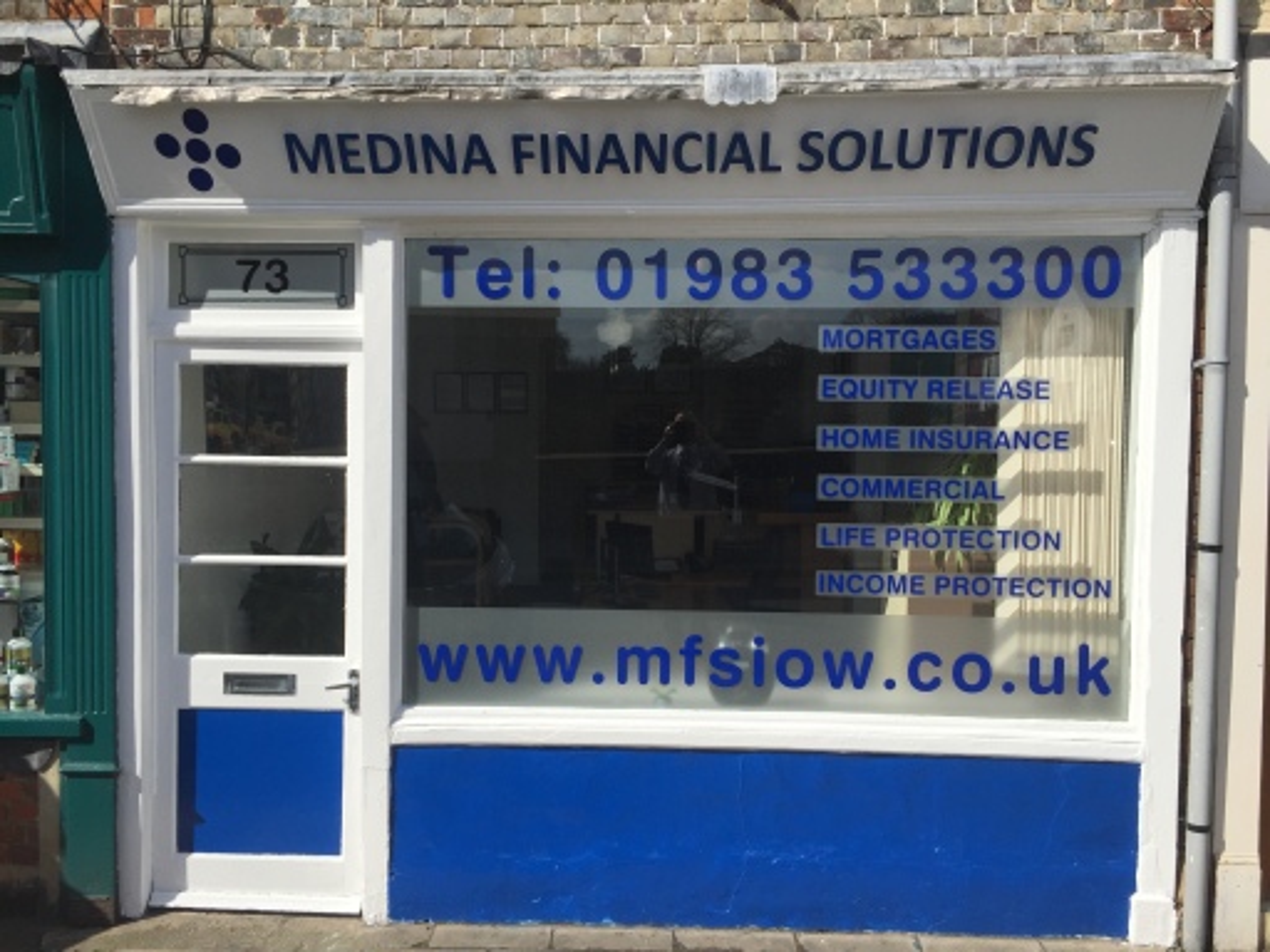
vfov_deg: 48.2
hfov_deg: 61.7
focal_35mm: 29
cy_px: 476
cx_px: 635
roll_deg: -1.7
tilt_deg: -1.0
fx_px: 1064
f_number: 2.2
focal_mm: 4.15
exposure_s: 1/3049
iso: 32
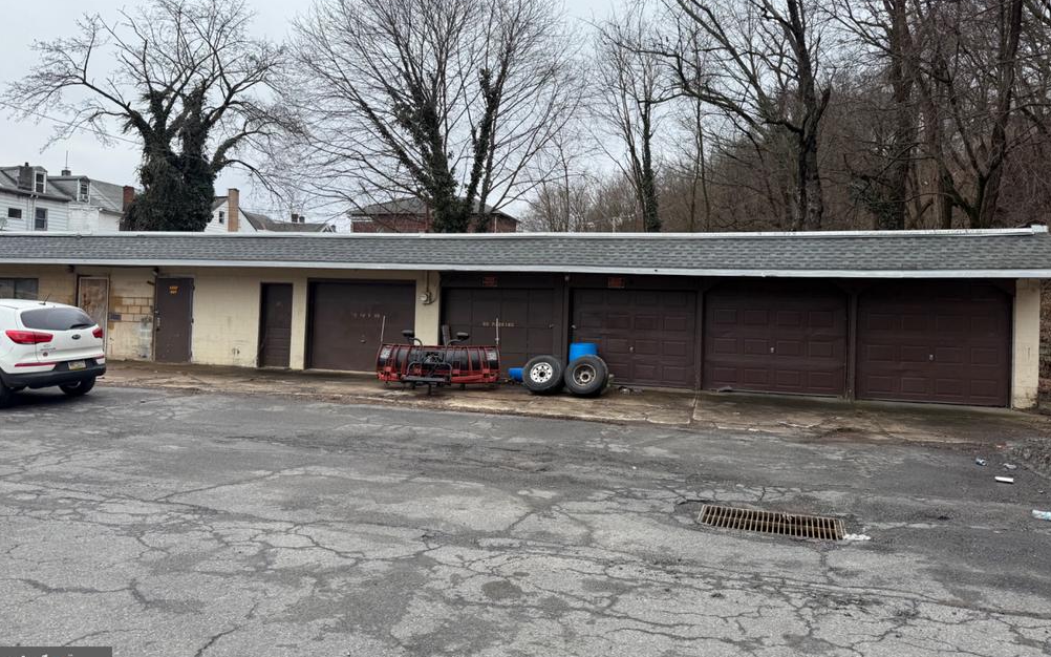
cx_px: 518
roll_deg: -1.2
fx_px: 745
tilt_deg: +2.0
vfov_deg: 47.5
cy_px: 287
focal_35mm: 26
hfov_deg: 70.4
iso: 80
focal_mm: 6.76
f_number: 1.78
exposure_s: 1/1812
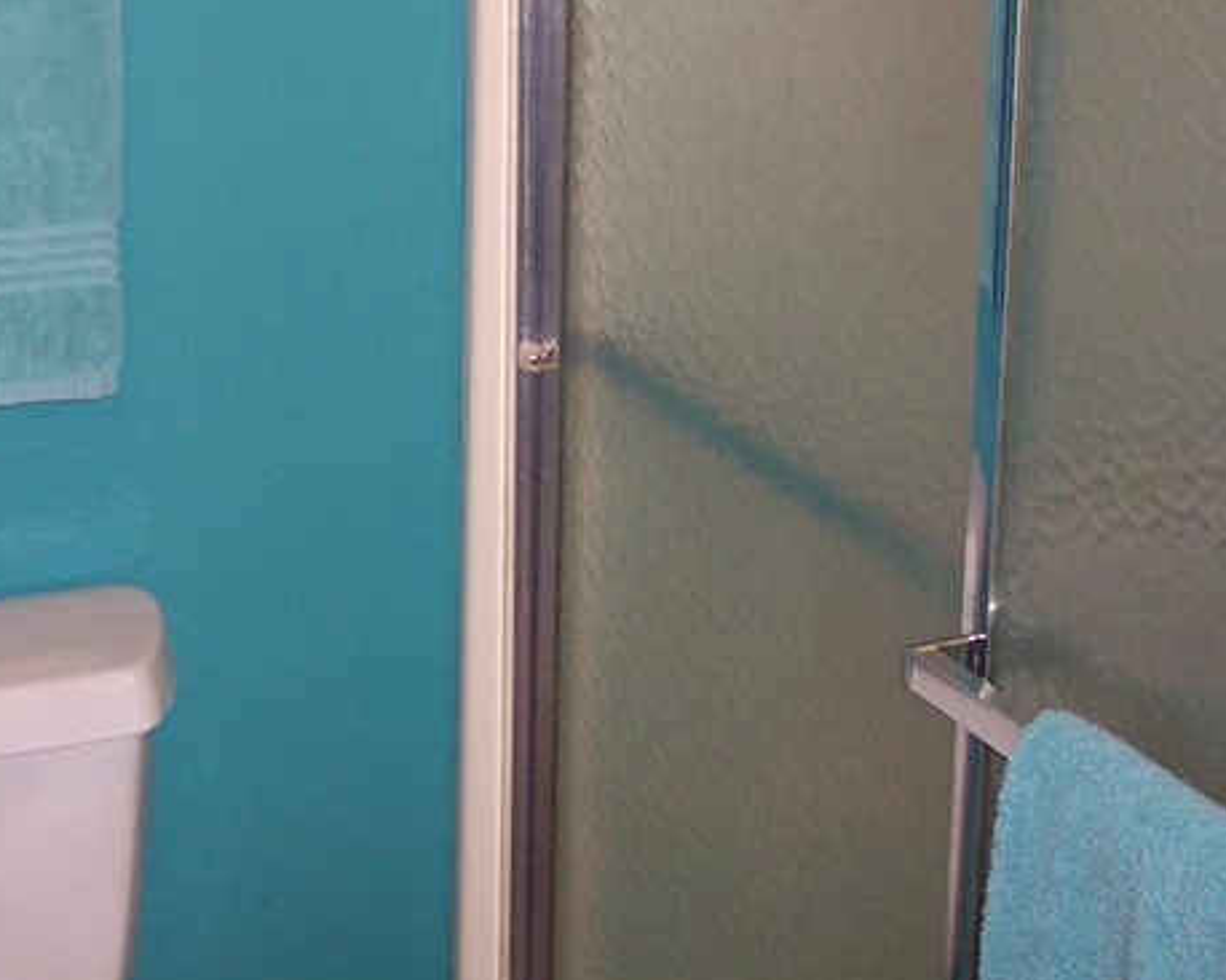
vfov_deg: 18.4
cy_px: 335
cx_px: 391
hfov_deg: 22.9
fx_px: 3010
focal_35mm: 83
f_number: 2.8
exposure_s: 1/30
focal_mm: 8
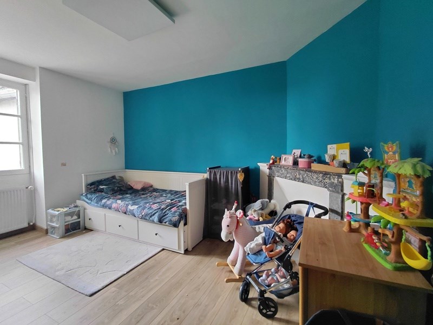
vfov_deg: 78.1
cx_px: 216
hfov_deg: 94.5
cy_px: 162
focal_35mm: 16
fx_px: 200
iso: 200
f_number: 2.2
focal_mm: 1.64
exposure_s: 1/60
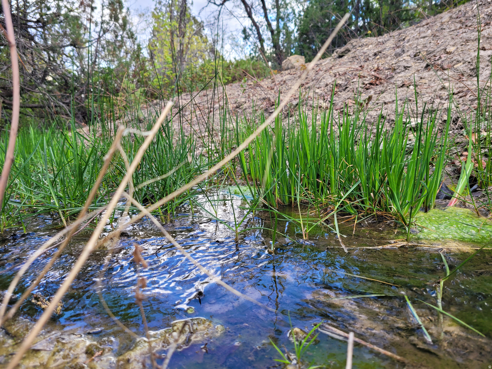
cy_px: 184
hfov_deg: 67.3
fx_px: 370
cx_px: 246
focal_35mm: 26
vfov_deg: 53.1
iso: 50
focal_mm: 5.4
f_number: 1.8
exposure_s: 1/120
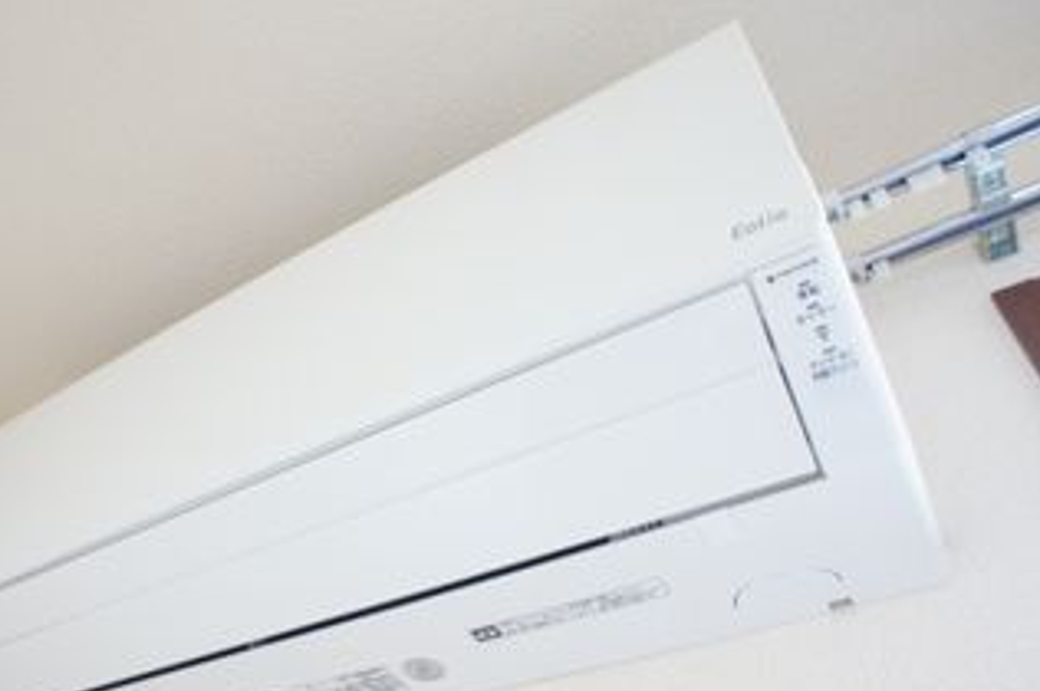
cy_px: 487
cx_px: 392
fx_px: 1097
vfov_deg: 34.5
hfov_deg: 50.2
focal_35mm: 38
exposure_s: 1/30
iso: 400
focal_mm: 16
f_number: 2.8
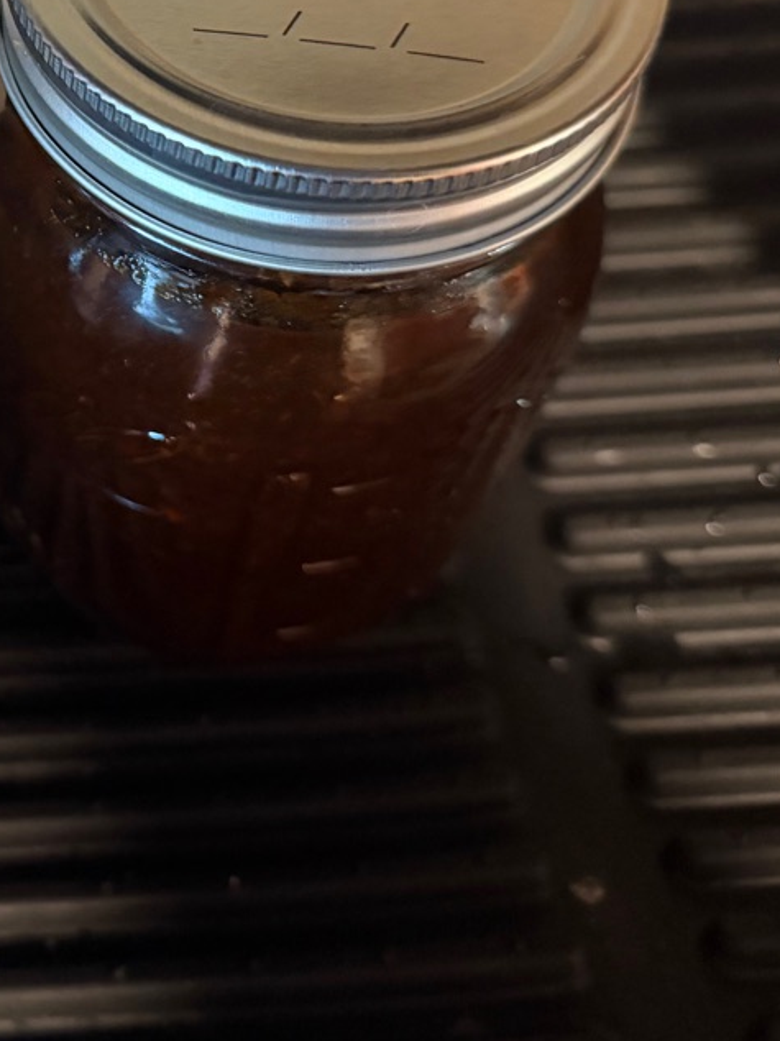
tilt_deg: -52.8
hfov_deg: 25.5
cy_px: 184
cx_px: -79
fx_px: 1593
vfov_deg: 34.9
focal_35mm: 53
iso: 800
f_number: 1.78
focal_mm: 6.76
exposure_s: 1/30
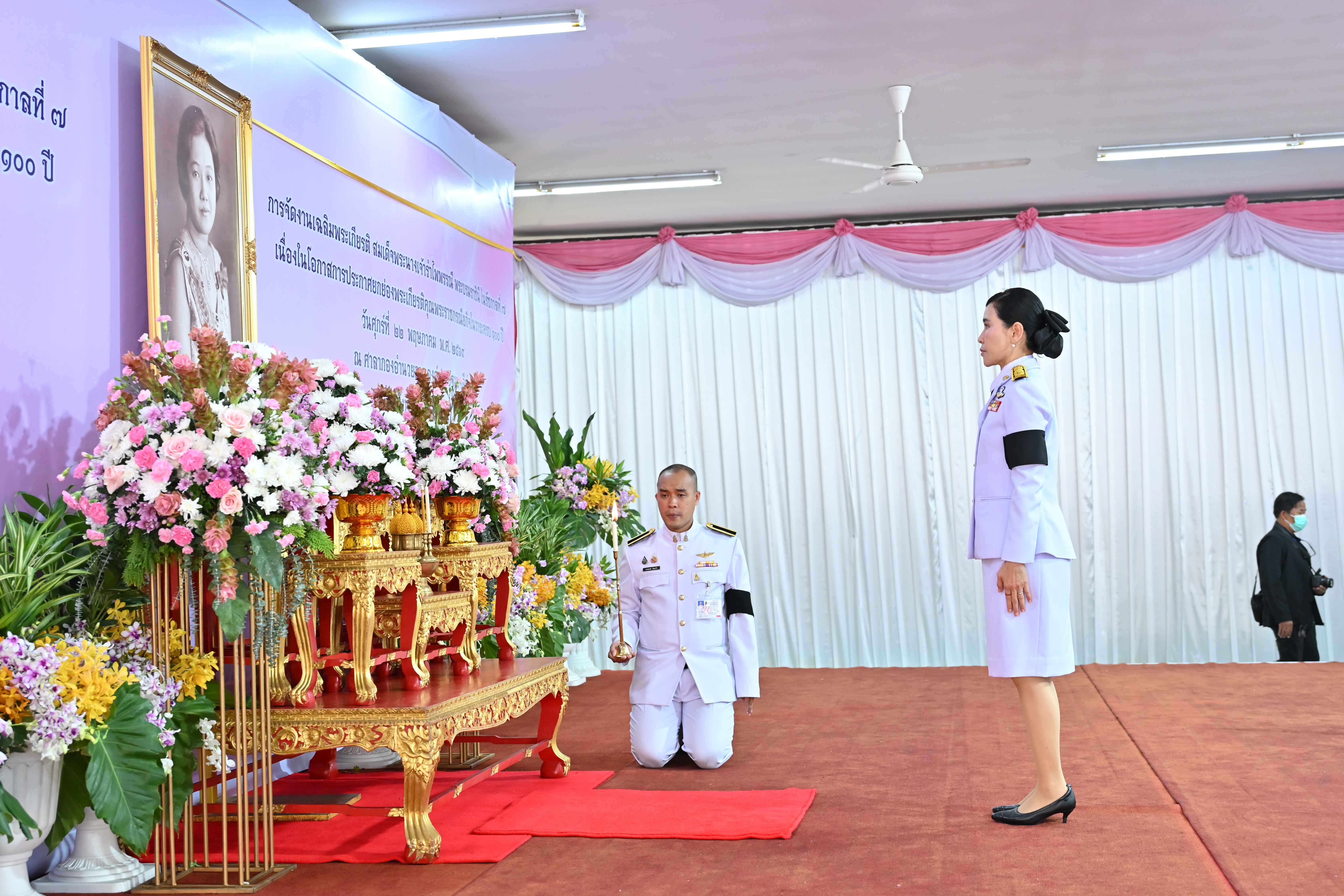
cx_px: 672
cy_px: 448
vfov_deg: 29.9
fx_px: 1680
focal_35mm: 45
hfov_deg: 43.6
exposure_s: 1/200
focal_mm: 45
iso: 1250
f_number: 4
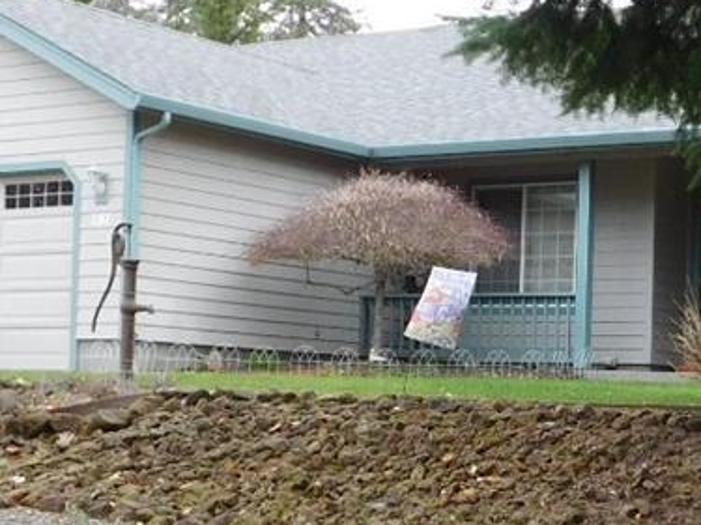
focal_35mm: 92
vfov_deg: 16.0
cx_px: 535
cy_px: 368
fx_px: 1862
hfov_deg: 21.1
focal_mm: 4
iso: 125
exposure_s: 1/320
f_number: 3
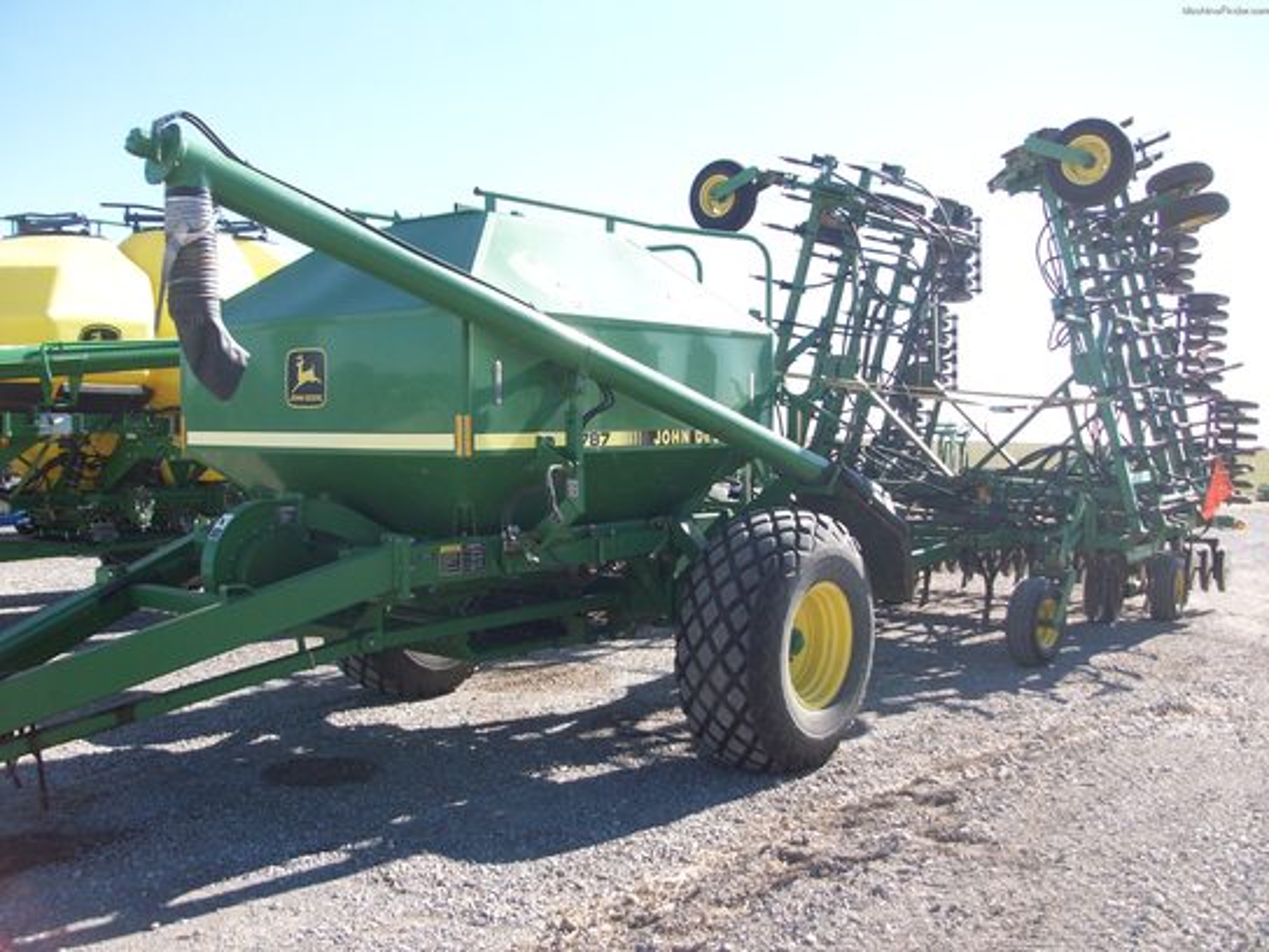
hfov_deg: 54.0
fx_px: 1246
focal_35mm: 34
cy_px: 476
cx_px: 634
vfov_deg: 41.8
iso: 64
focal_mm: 5.7
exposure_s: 1/536
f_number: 2.8
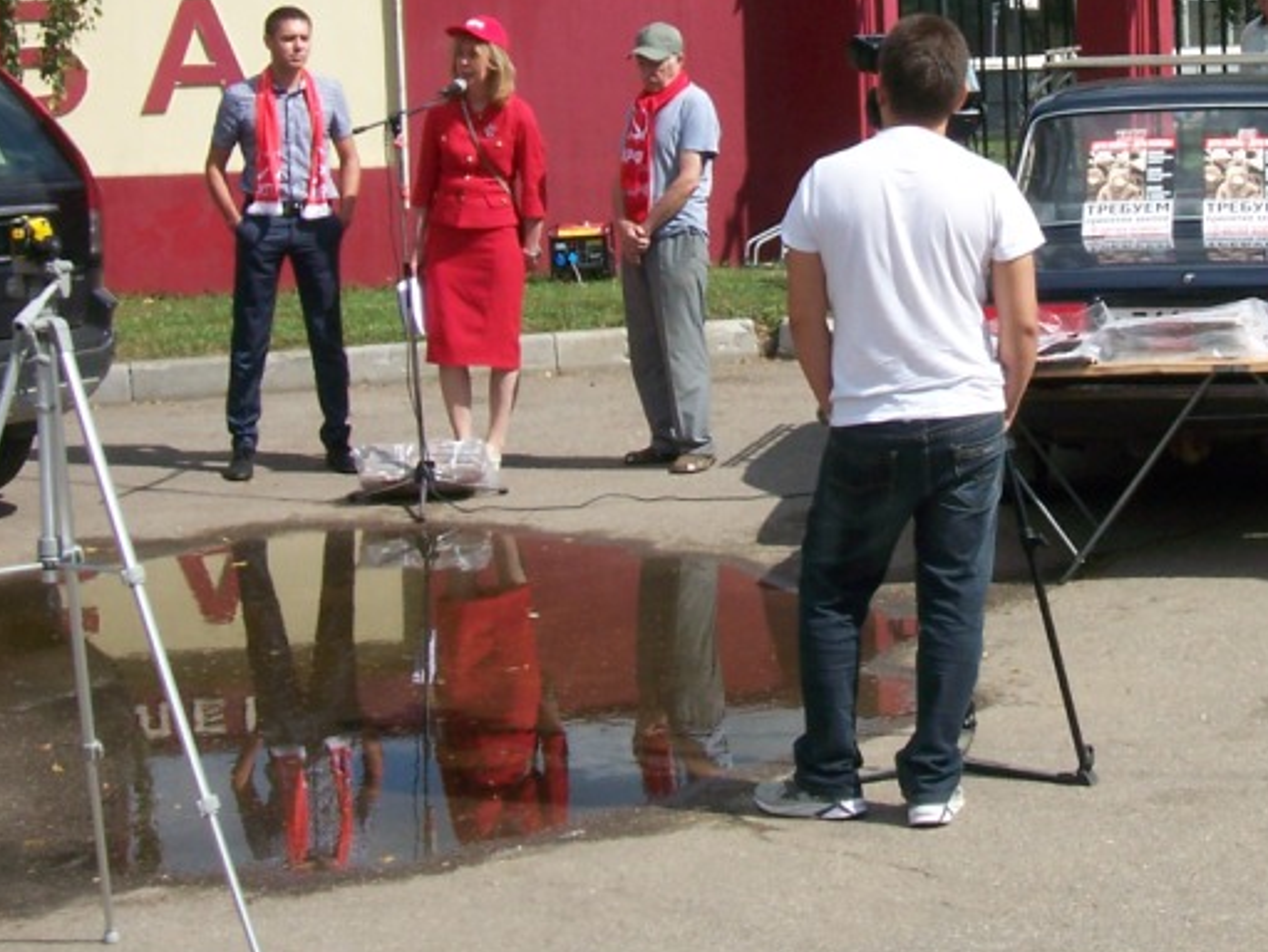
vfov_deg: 18.9
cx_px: 1015
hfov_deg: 25.2
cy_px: 30
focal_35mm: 76
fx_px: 2786
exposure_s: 1/250
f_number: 7.1
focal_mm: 6.3
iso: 80
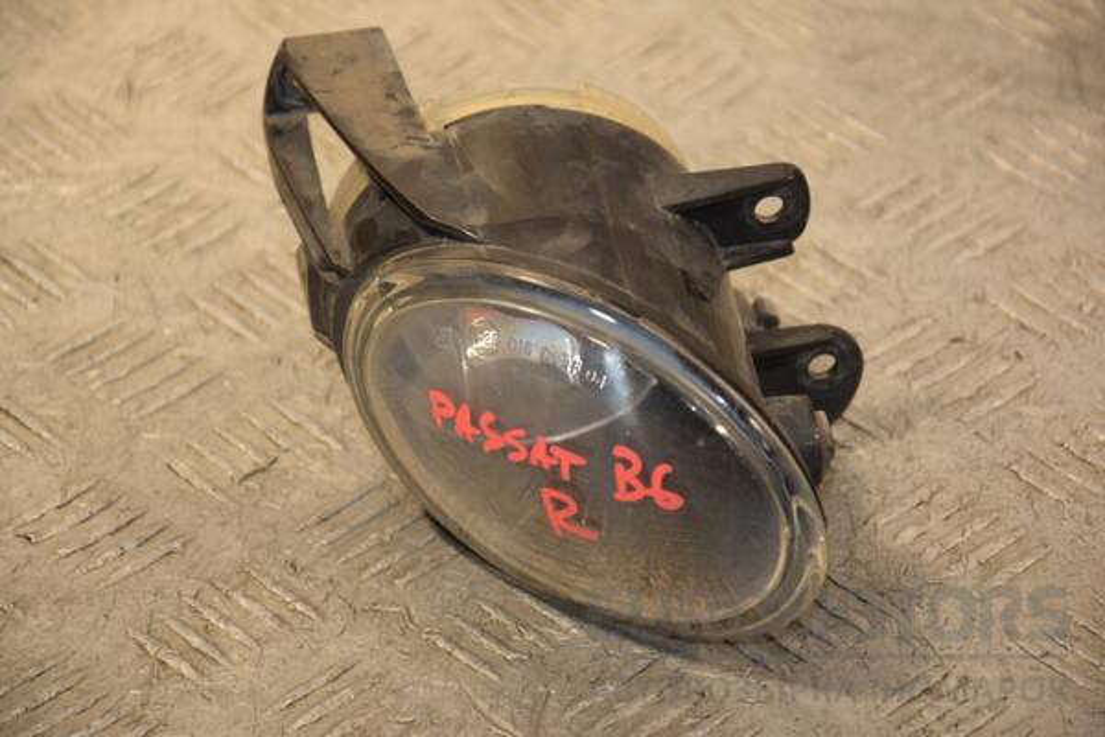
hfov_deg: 13.0
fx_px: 4834
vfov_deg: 8.7
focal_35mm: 158
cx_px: 552
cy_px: 368
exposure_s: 1/160
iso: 800
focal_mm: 105
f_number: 5.6
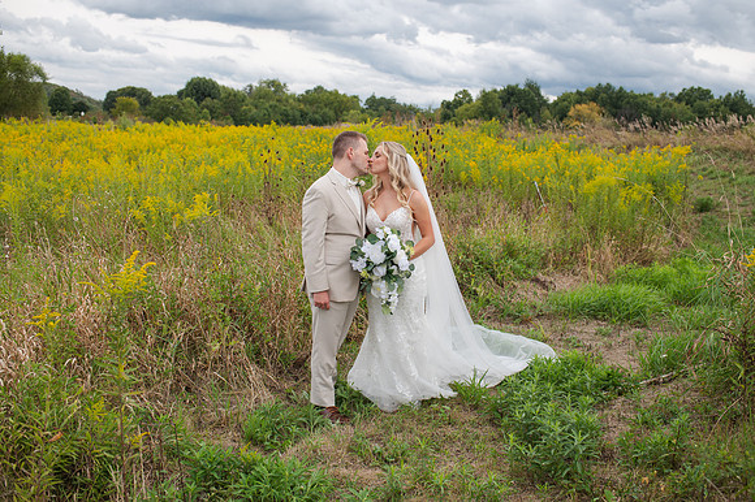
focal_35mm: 37
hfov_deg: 52.3
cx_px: 396
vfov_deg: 36.2
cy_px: 251
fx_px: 769
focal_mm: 35
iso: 125
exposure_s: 1/640
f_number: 3.5
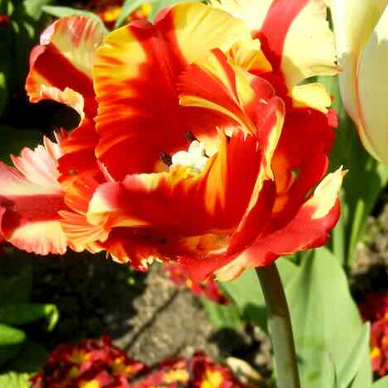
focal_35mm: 132
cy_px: 172
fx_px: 1674
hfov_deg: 13.2
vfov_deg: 13.2
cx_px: 246
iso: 160
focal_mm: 12.2
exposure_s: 1/987
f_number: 4.1
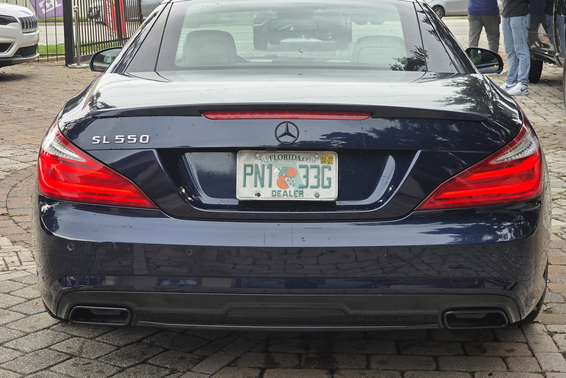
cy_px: 190
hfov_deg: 28.1
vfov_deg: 18.9
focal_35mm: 72
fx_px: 1132
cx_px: 283
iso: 50
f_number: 2.4
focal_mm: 7.9
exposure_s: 1/373
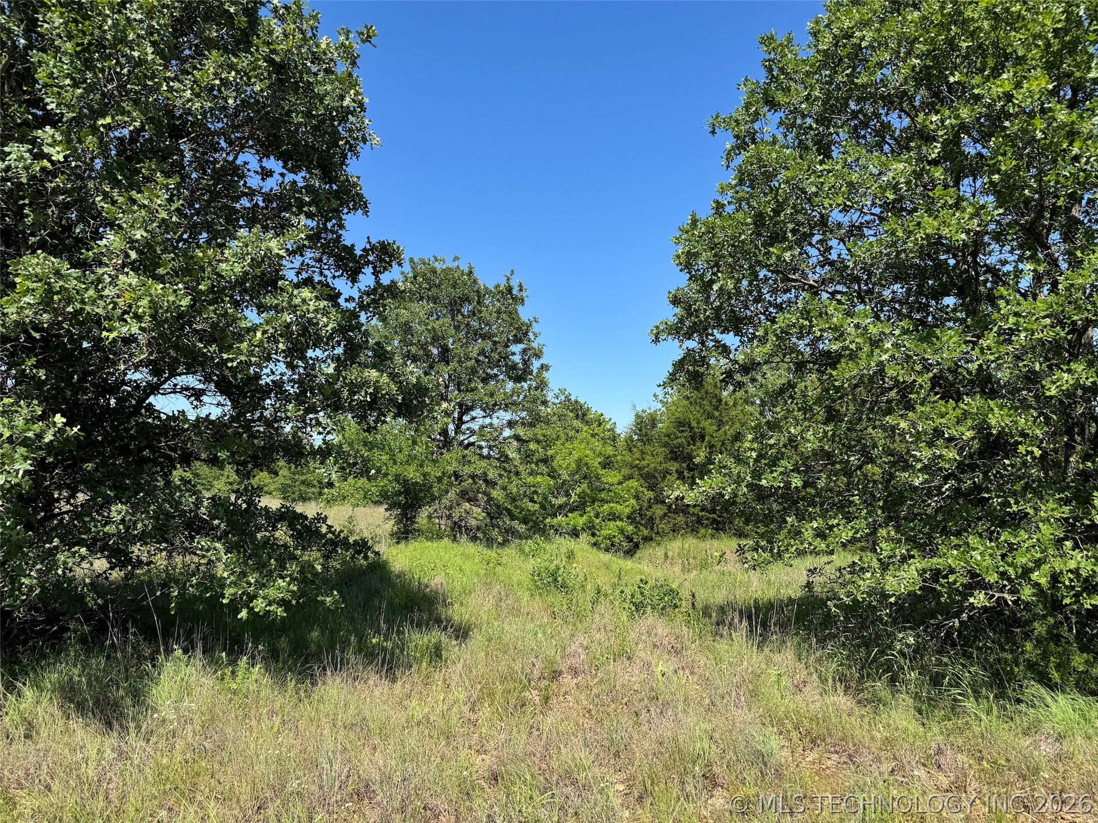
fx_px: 761
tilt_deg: +5.3
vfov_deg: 56.8
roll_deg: -0.6
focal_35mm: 24
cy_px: 412
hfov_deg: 71.6
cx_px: 549
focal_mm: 6.76
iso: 80
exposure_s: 1/2506
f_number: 1.78
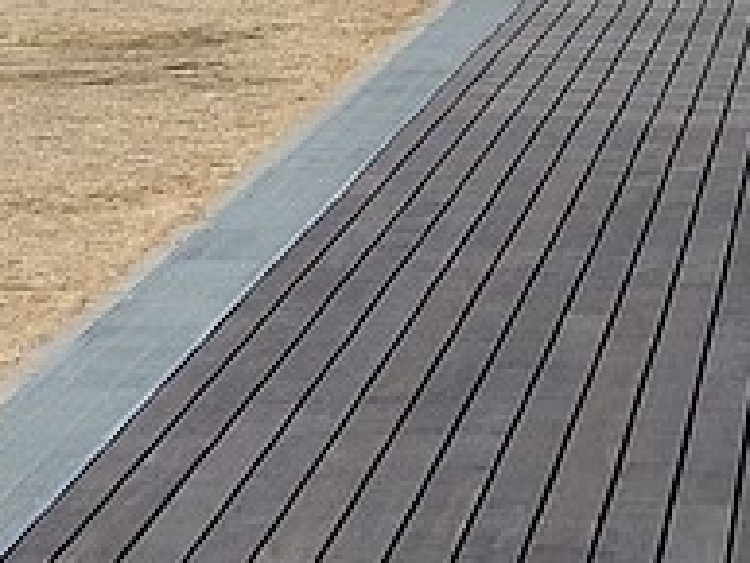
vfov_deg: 4.6
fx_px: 7068
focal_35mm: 326
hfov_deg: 6.0
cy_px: 66
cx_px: -107
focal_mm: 23.5
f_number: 2.8
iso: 100
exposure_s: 1/2000
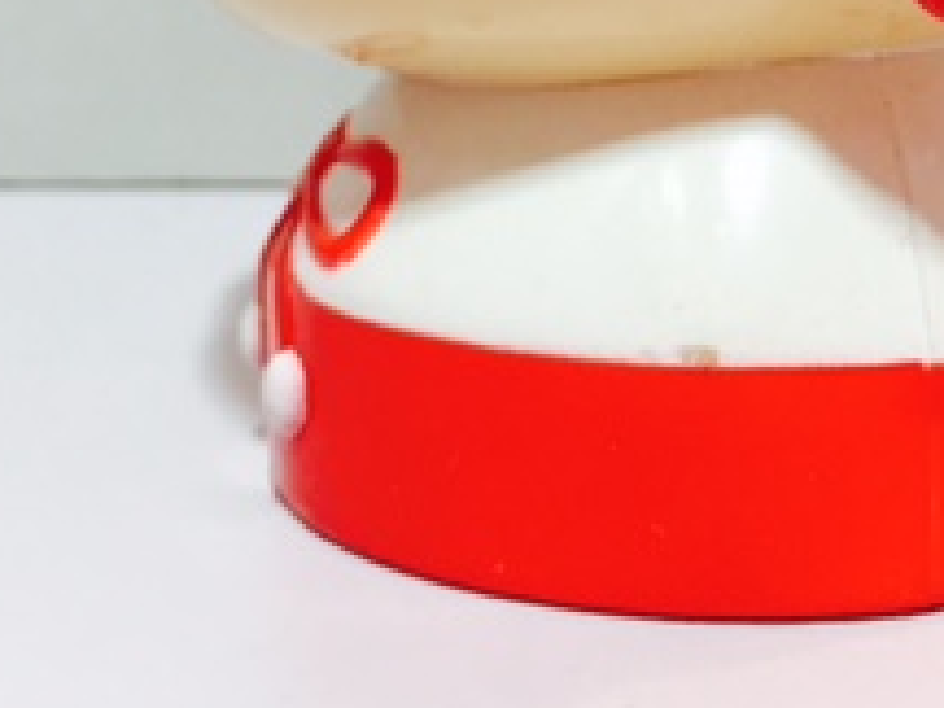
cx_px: 704
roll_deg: -1.6
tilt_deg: +2.3
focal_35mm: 86
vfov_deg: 16.1
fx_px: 2345
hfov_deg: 22.6
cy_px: -249
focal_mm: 4.15
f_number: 2.2
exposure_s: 1/33
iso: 100
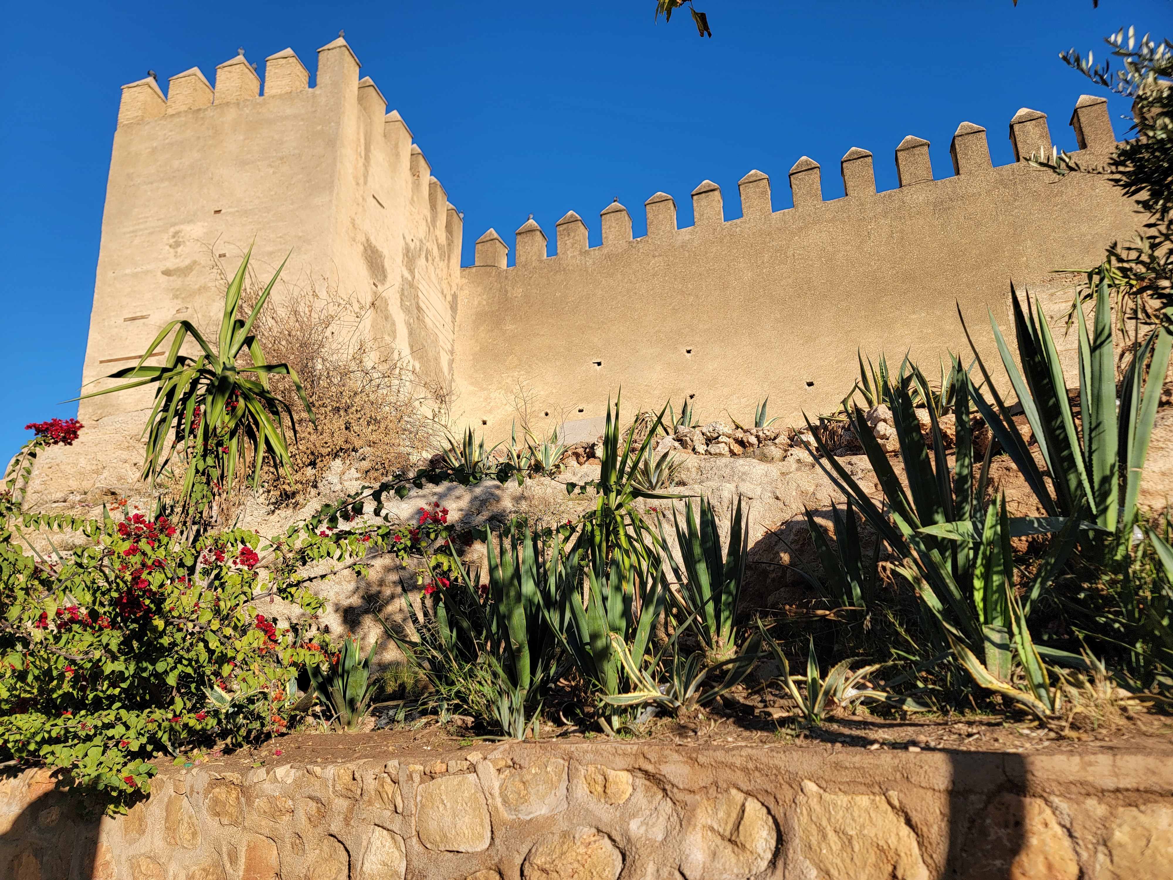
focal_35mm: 24
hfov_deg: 71.6
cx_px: 586
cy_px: 440
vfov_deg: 56.8
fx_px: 813
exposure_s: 1/767
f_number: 1.8
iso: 16
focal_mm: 6.7
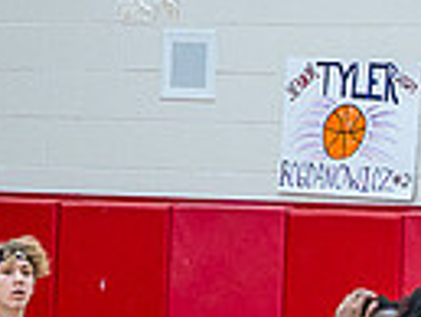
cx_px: 587
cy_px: 222
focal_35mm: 485
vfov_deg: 3.1
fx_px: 5904
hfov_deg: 4.1
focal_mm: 112
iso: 2000
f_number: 4
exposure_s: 1/320
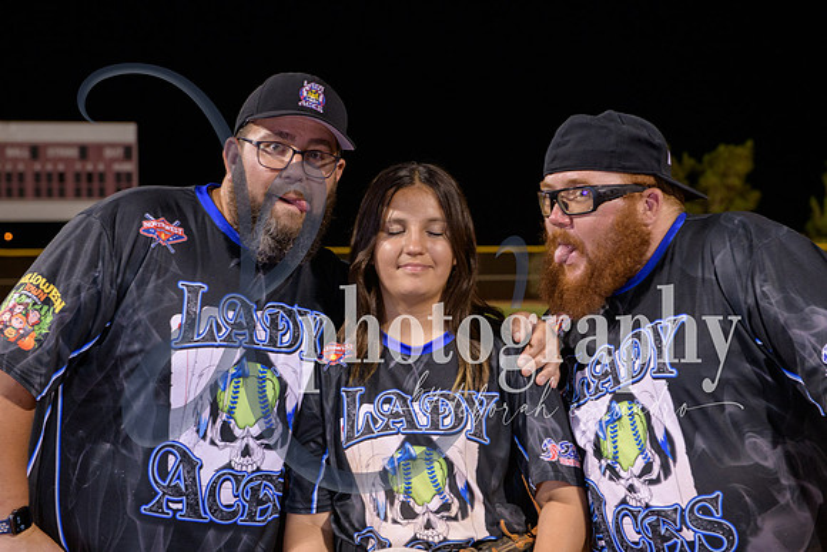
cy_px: 276
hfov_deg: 28.8
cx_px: 414
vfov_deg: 19.5
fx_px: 1608
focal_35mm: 70
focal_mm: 70
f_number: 5
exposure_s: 1/80
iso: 2000
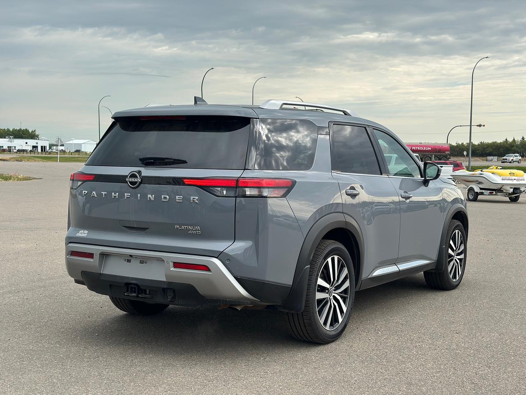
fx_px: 729
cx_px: 263
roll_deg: -1.8
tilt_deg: -3.1
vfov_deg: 30.3
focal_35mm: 48
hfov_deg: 39.7
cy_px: 198
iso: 100
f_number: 1.78
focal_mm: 6.86
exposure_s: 1/3155
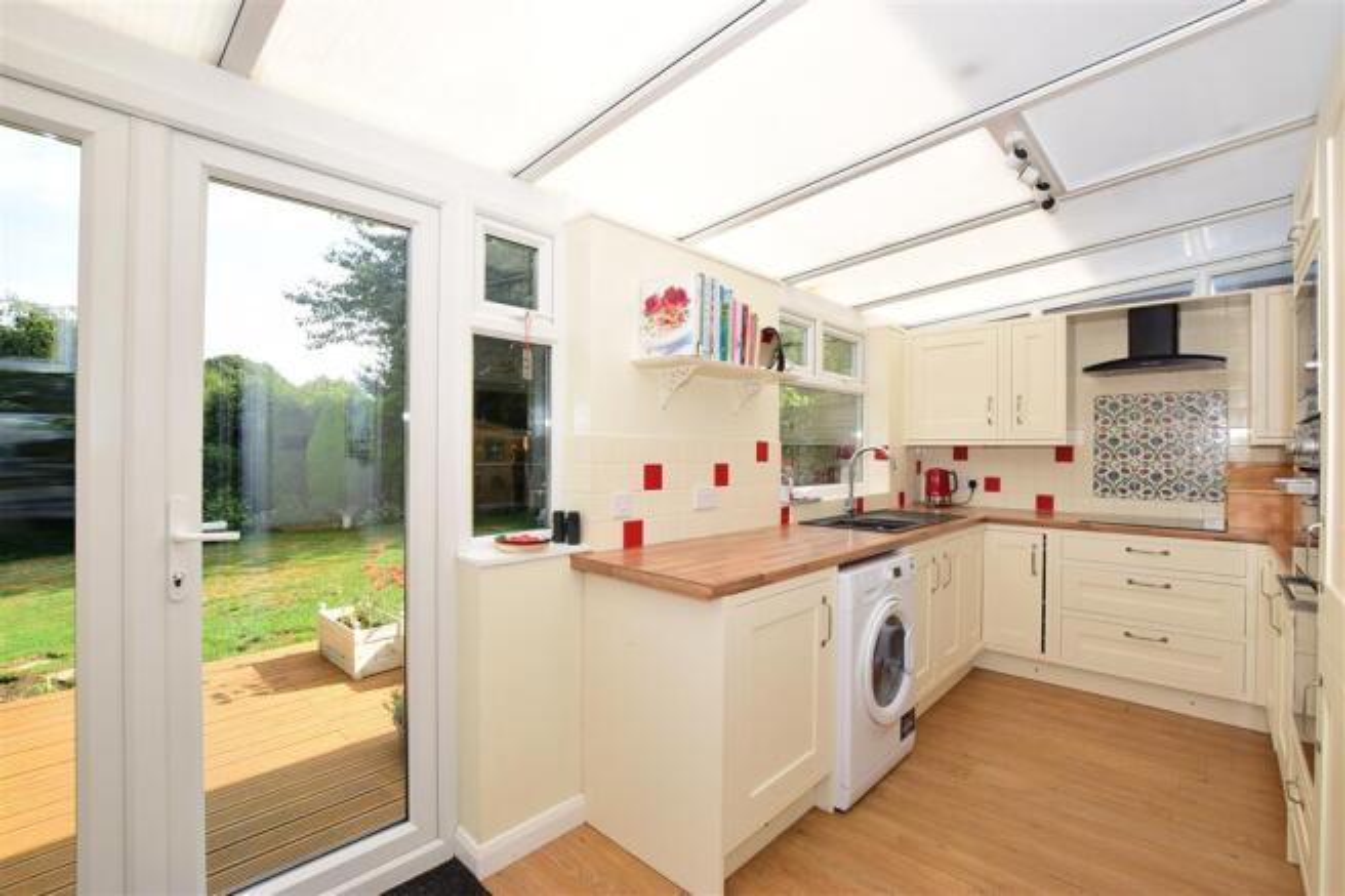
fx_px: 560
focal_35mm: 15
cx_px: 672
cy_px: 448
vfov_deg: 77.3
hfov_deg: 100.4
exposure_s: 1/200
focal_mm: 10
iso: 400
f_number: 11
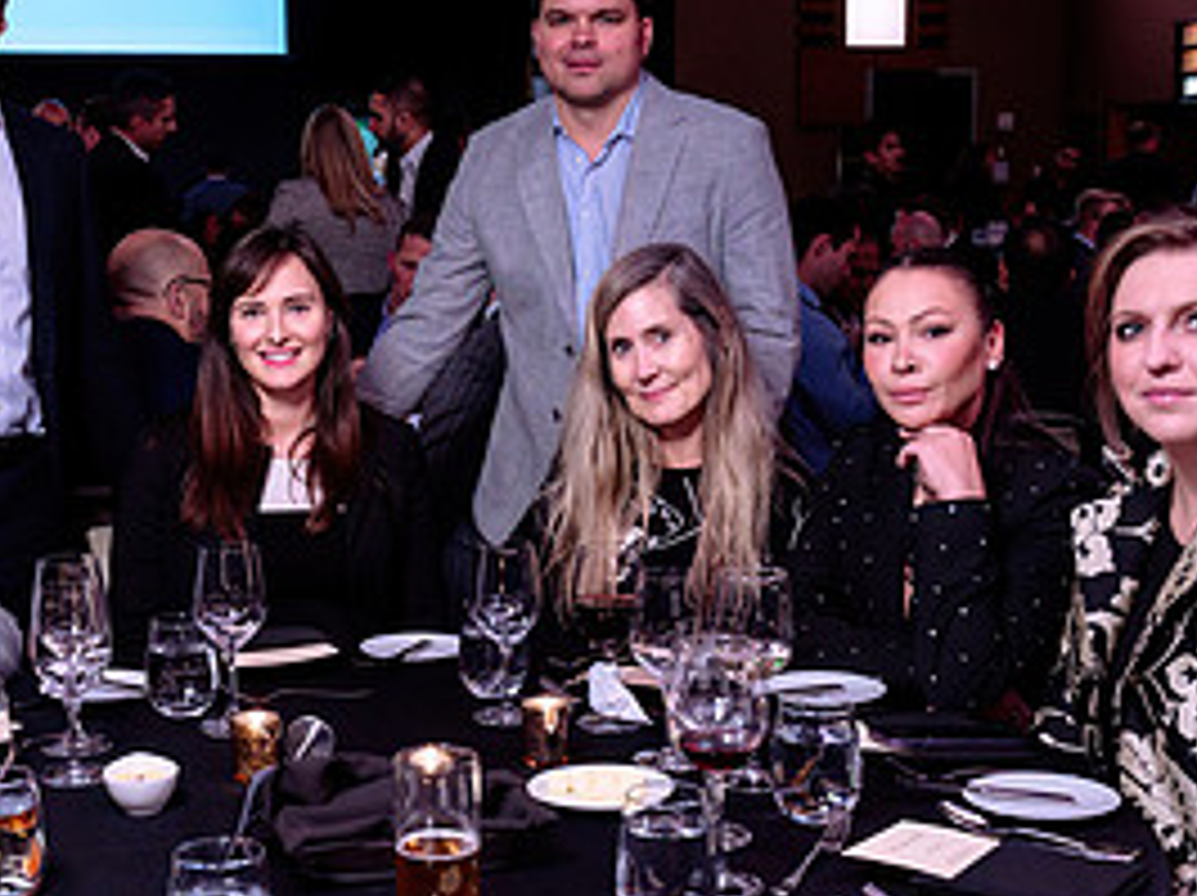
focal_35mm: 60
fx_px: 2073
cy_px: 508
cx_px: 437
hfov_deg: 32.0
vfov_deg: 24.4
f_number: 4
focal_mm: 26
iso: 800
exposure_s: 1/40
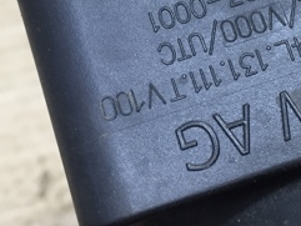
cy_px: 5
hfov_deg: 25.3
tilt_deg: -48.4
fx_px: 670
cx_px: 177
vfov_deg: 18.7
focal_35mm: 77
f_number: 2.2
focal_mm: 4.15
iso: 125
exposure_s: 1/33
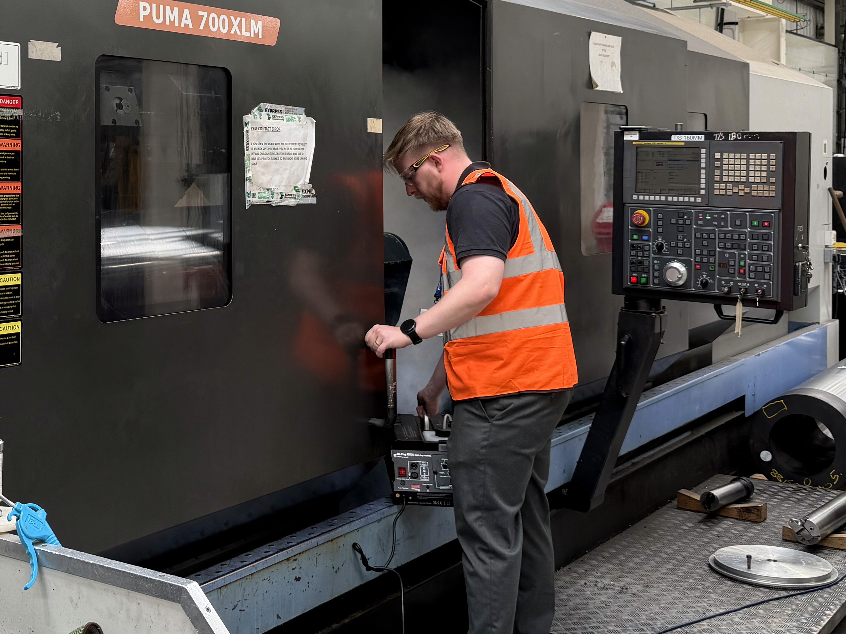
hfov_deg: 36.4
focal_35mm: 51
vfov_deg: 28.2
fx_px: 1246
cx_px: 184
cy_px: 175
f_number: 1.78
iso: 80
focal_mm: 6.76
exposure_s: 1/206
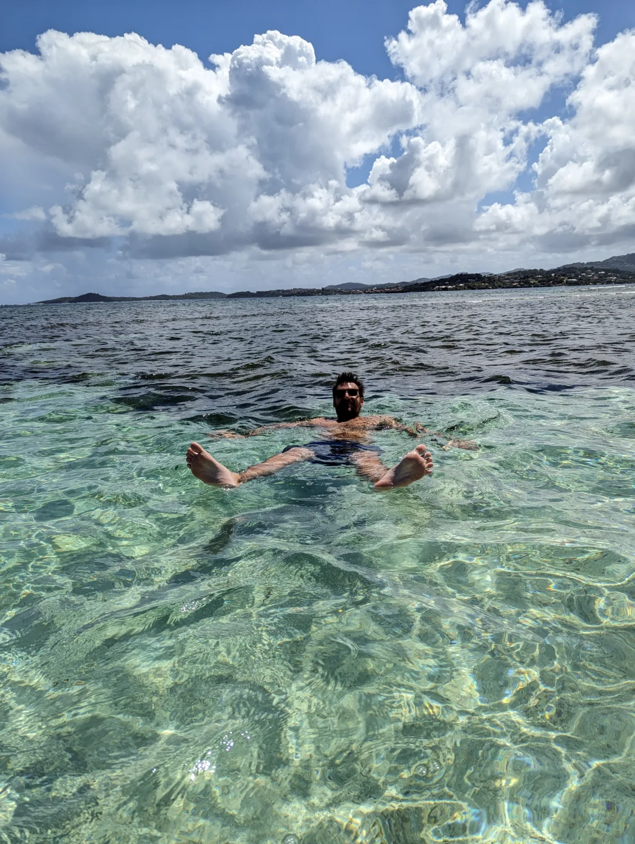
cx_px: 318
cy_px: 422
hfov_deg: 56.9
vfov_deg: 71.5
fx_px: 586
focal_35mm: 24
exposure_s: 1/3534
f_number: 1.85
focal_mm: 6.81
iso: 48
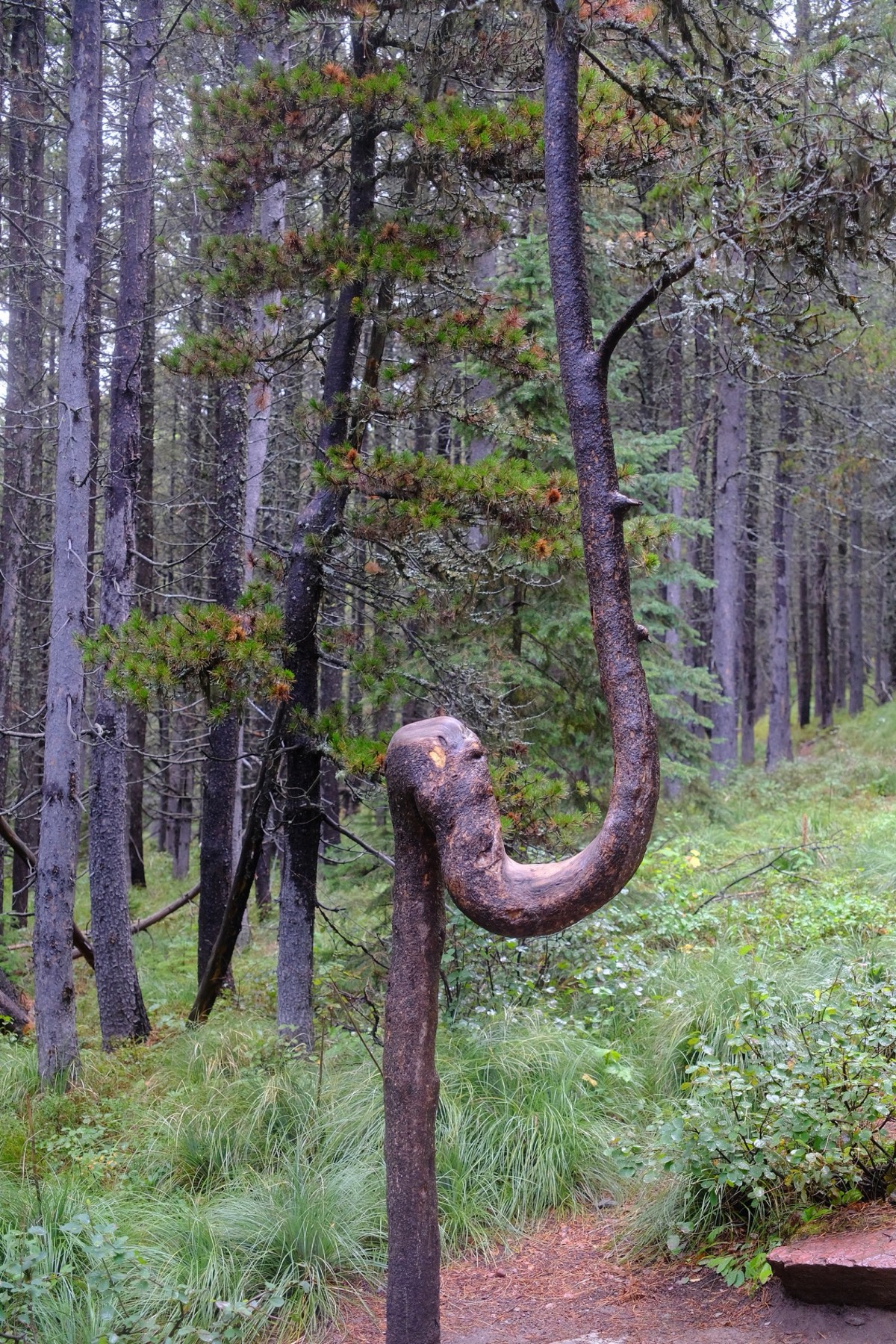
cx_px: 448
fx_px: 1717
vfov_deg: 42.7
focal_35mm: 46
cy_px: 672
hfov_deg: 29.2
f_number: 2.8
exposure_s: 1/240
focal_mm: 30.9
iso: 1250
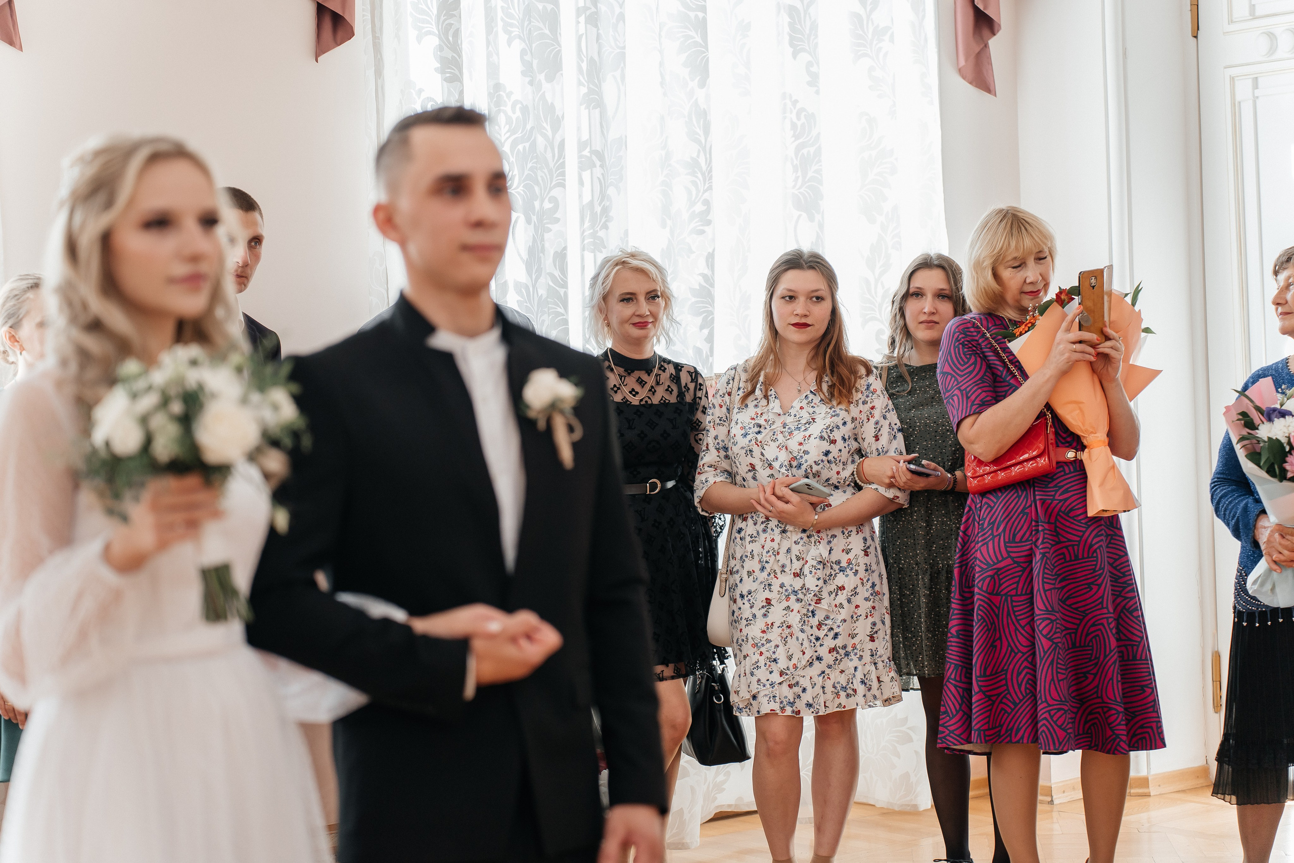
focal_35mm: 75
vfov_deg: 18.2
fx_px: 2696
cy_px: 432
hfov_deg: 27.0
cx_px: 647
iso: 400
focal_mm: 75
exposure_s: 1/160
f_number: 2.8
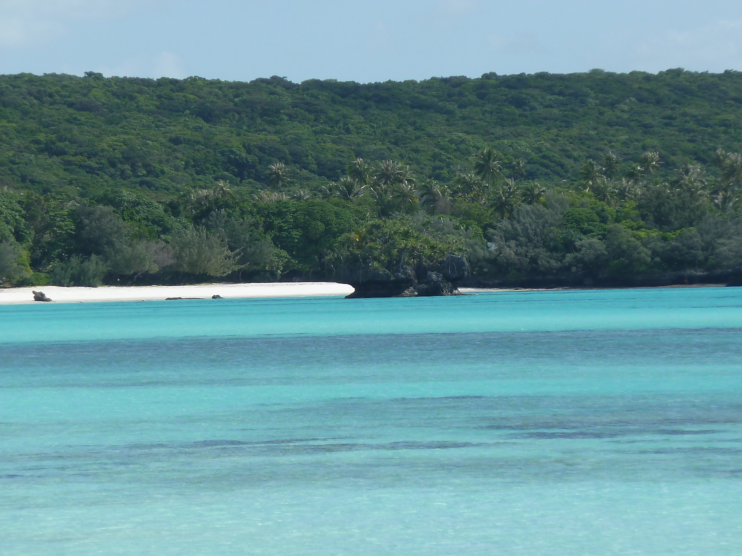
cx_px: 371
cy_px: 278
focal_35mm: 399
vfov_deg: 3.7
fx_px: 8553
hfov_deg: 5.0
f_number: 5.6
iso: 80
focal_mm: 49.2
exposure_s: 1/500
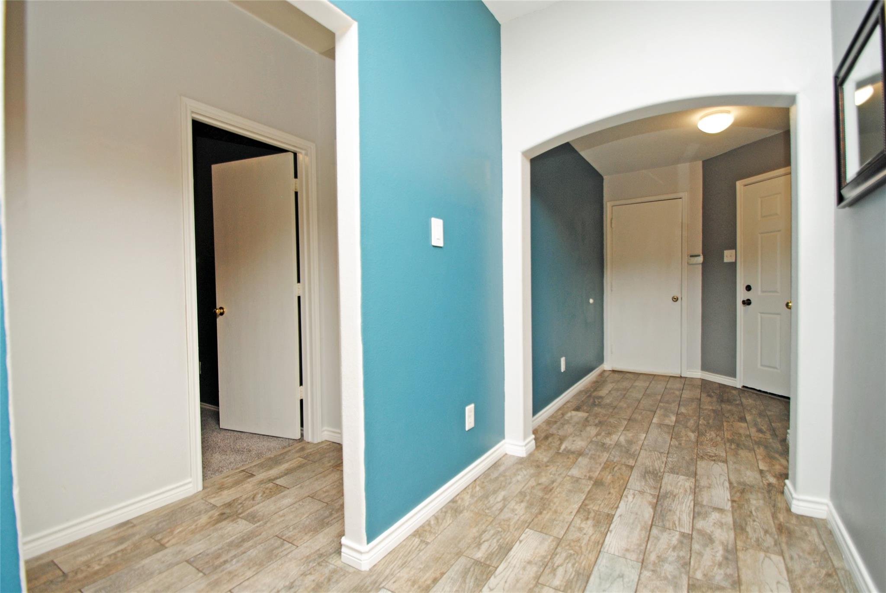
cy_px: 296
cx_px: 443
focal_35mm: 16
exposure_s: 1/60
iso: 200
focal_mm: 11
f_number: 4
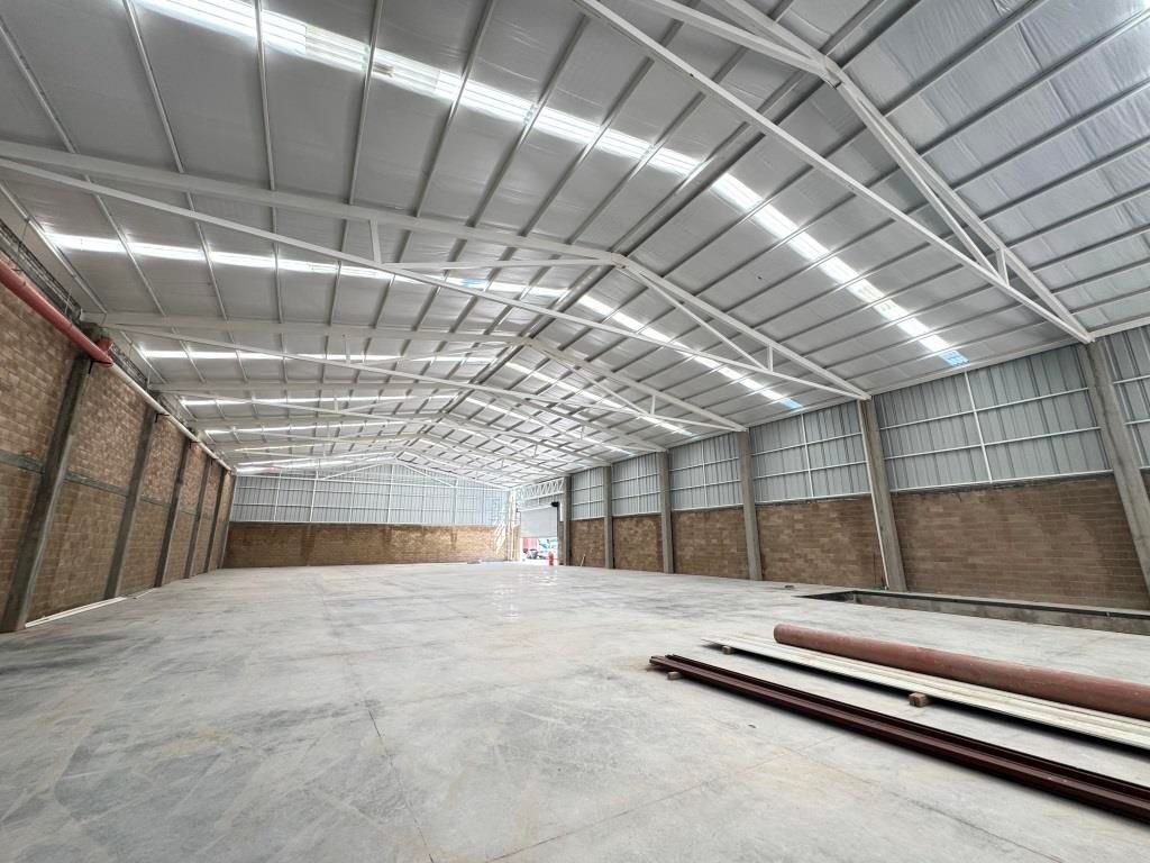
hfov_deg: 102.1
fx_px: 465
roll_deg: +0.8
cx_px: 575
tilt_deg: +14.5
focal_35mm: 14
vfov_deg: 85.7
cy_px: 432
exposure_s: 1/99
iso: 80
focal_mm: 2.22
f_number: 2.2
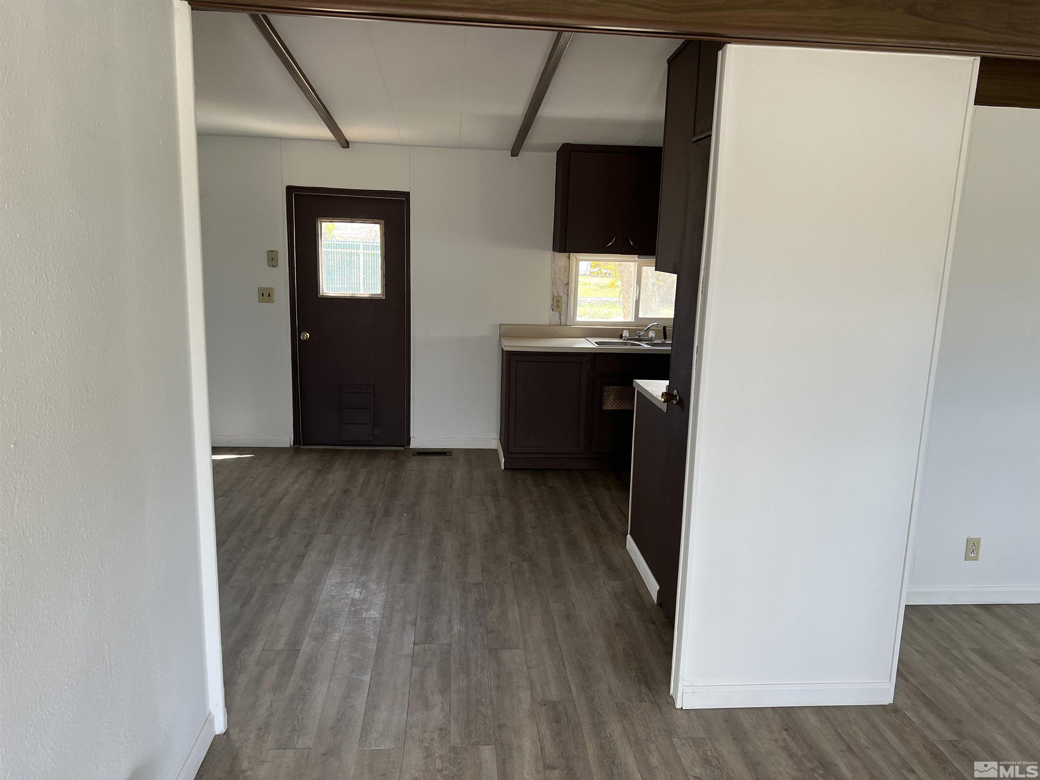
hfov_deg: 67.3
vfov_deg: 53.1
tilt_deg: -11.5
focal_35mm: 26
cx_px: 520
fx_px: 781
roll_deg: -2.8
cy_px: 390
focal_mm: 5.7
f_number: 1.5
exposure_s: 1/157
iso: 64
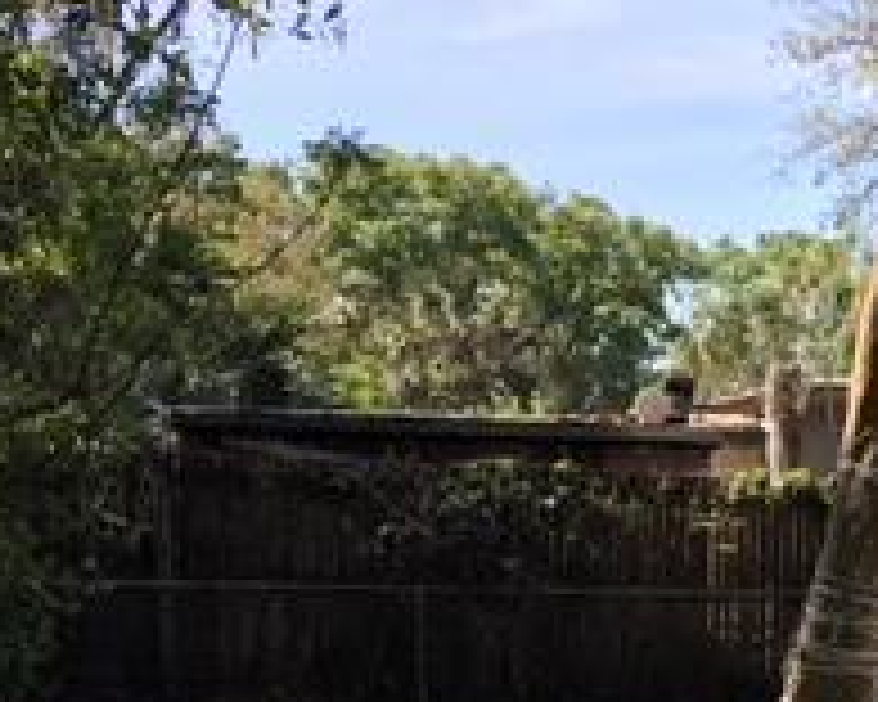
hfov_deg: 19.1
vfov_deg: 15.8
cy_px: 900
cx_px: 1126
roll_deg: -2.2
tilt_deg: -8.9
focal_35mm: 93
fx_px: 2417
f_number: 2.2
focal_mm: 4.15
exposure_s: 1/657
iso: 25
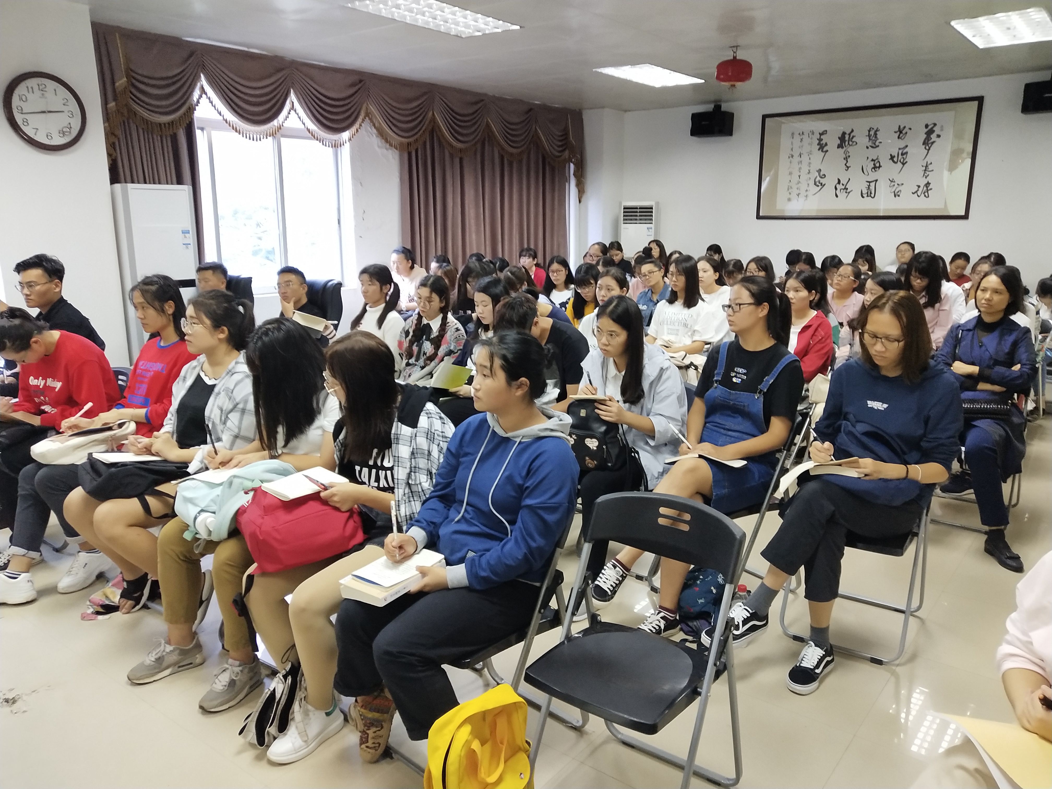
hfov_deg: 60.0
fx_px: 912
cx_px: 526
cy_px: 394
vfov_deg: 46.8
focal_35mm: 30
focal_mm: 3.95
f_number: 1.8
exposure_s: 1/33.3
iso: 408
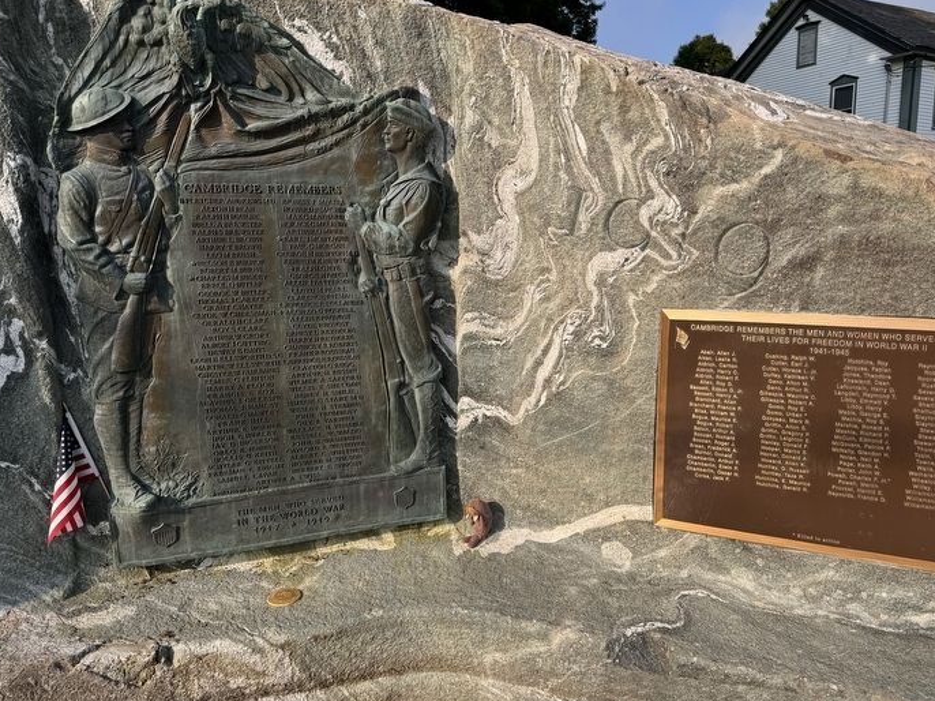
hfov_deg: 63.3
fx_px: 756
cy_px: 361
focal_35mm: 28
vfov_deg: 49.7
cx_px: 523
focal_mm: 6.76
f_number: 1.78
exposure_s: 1/3413
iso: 80
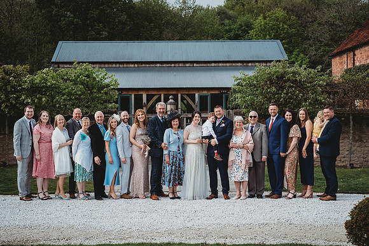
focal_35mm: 53
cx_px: 184
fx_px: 543
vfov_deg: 25.5
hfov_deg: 37.5
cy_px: 123
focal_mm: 53
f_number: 4.5
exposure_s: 1/640
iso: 100
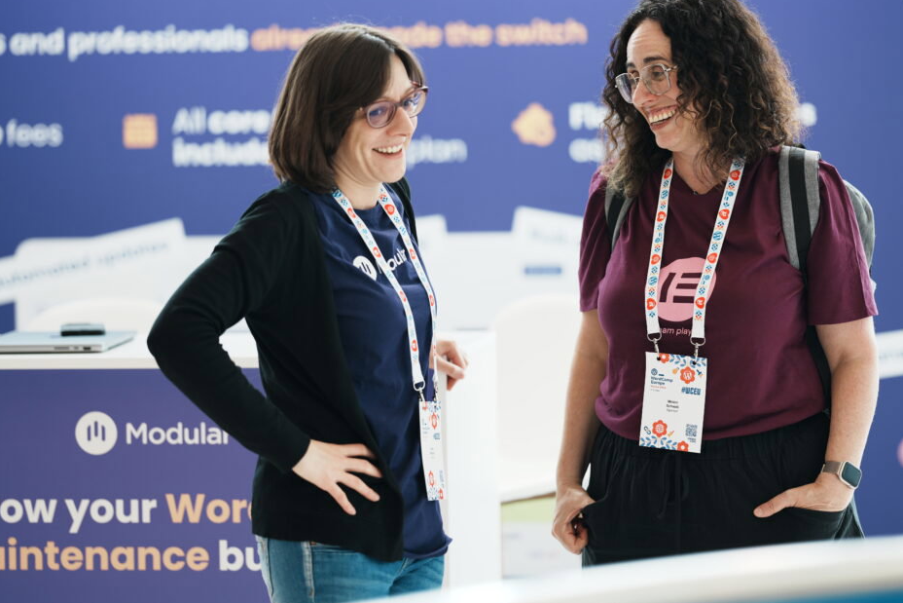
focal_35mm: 149
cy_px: 272
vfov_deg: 9.2
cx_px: 495
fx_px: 3738
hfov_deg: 13.8
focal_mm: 135
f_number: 1.8
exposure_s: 1/160
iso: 125
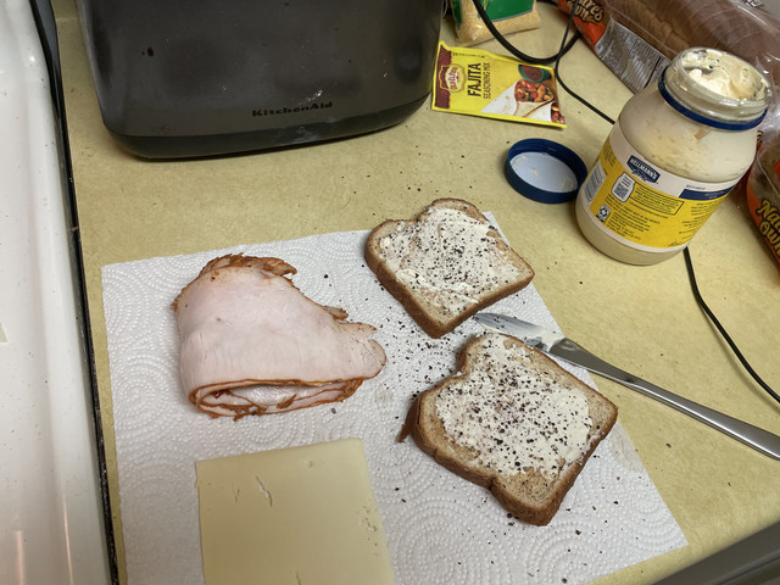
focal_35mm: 26
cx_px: 390
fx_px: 586
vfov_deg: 53.1
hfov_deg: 67.3
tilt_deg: -50.9
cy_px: 292
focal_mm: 4.2
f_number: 1.6
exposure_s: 1/120
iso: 125
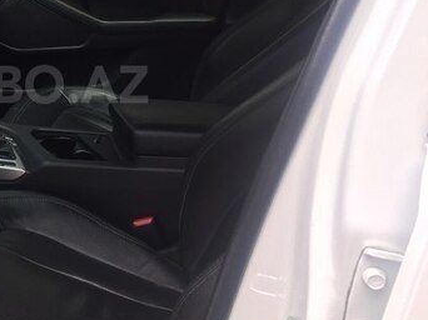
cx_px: 20
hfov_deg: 32.2
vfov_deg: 25.8
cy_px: 84
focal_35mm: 56
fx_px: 692
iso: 32
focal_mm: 4.15
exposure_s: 1/50
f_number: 2.2
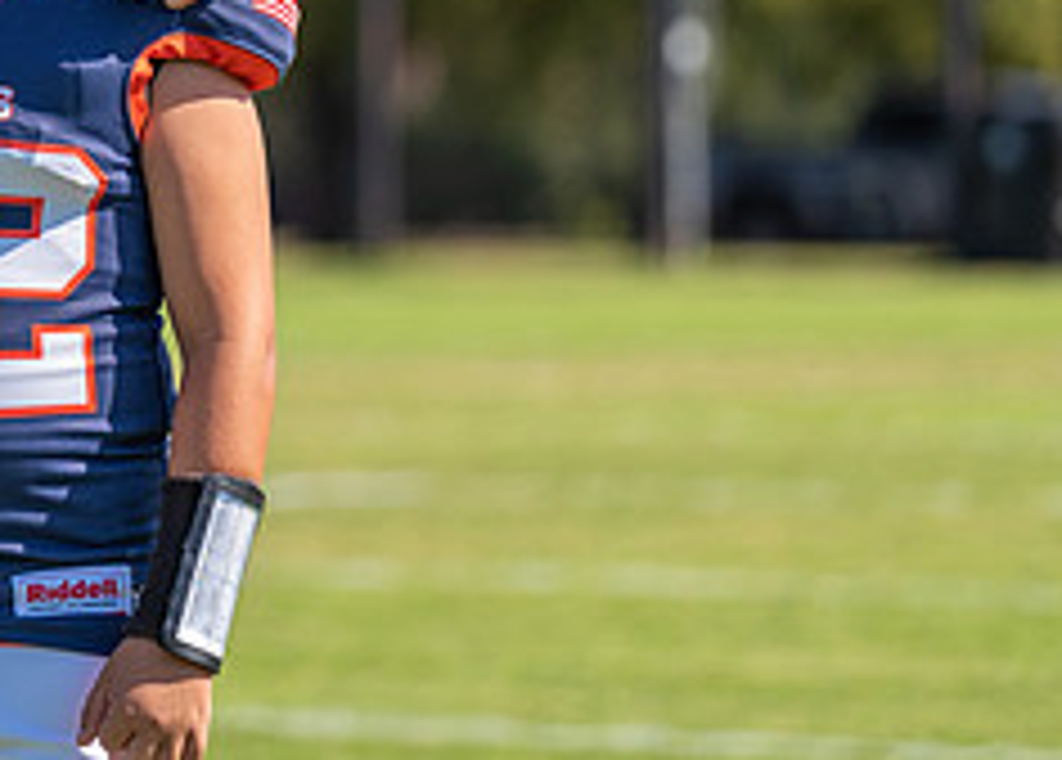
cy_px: -134
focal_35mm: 349
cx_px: -266
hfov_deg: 5.7
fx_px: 10535
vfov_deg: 4.1
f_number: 2.8
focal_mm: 127
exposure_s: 1/1250
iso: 100
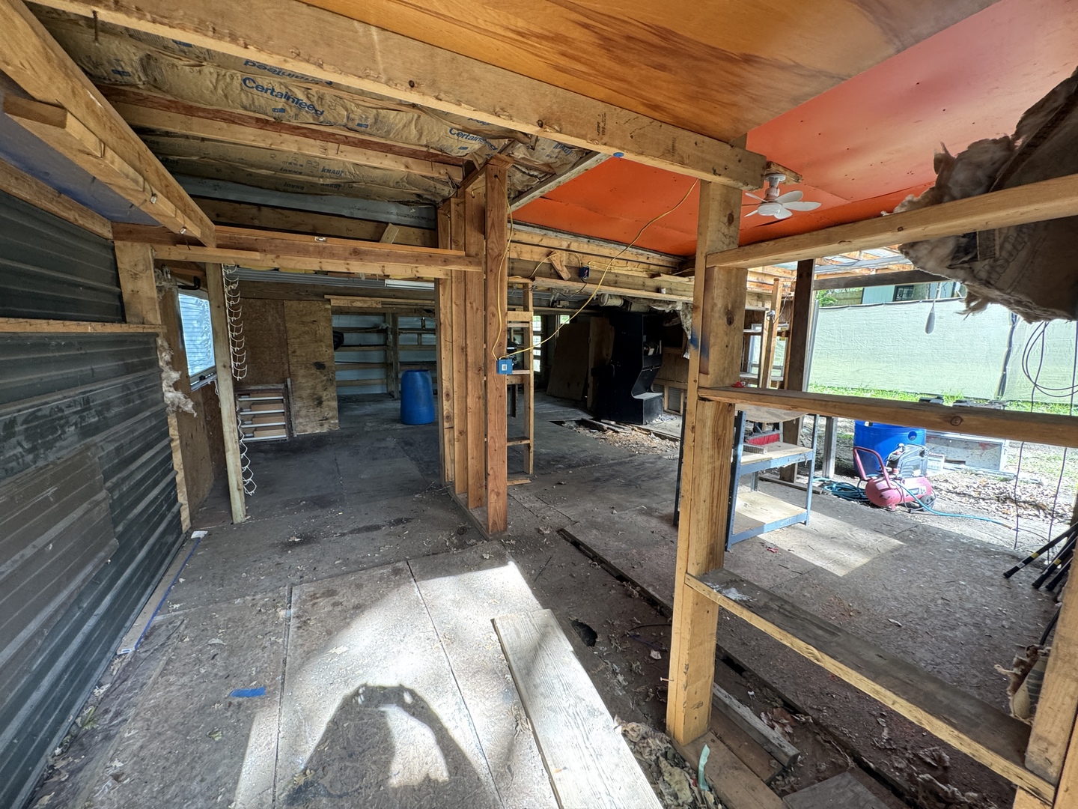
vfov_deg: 85.7
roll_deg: -1.1
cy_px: 404
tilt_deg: -10.2
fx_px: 436
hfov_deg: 102.1
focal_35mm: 14
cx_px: 539
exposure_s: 1/99
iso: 200
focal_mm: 2.22
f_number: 2.2
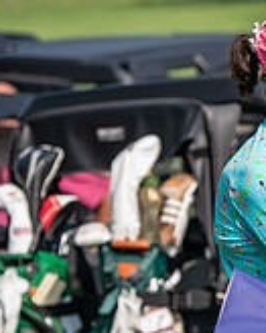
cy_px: 247
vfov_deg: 5.0
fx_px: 3802
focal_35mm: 386
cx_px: 544
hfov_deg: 4.0
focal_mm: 116
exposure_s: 1/640
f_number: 4
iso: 80
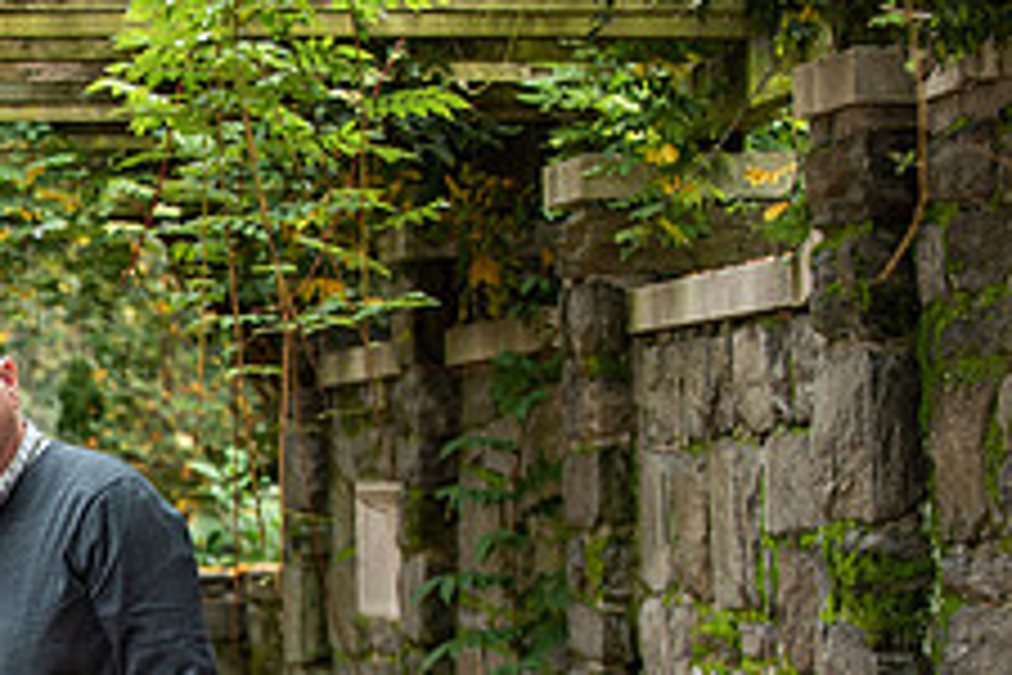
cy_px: 865
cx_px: -226
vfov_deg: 7.2
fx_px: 5313
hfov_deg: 10.7
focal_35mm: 189
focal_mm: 70
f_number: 4
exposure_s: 1/100
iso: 320
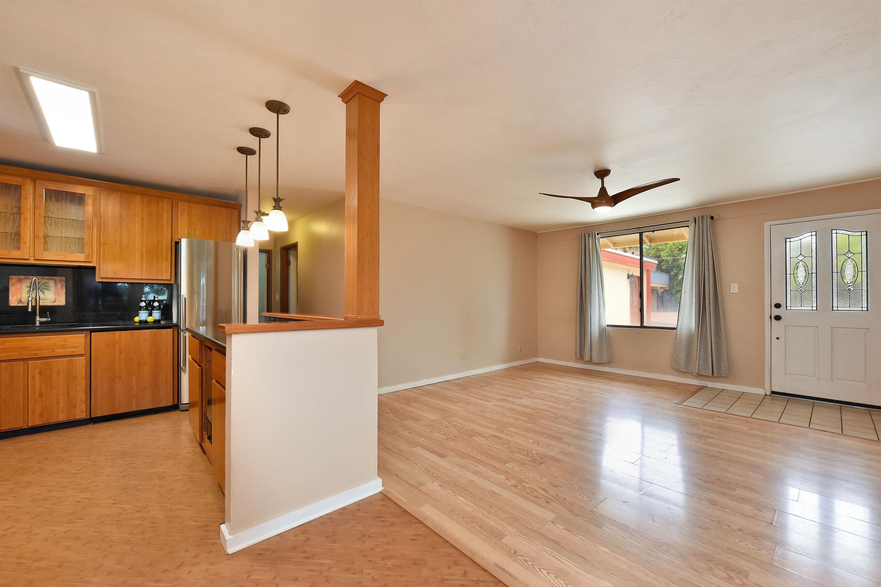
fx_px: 343
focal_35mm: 14
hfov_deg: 104.3
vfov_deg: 81.2
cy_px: 294
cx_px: 440
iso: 3200
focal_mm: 14
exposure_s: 1/60
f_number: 16
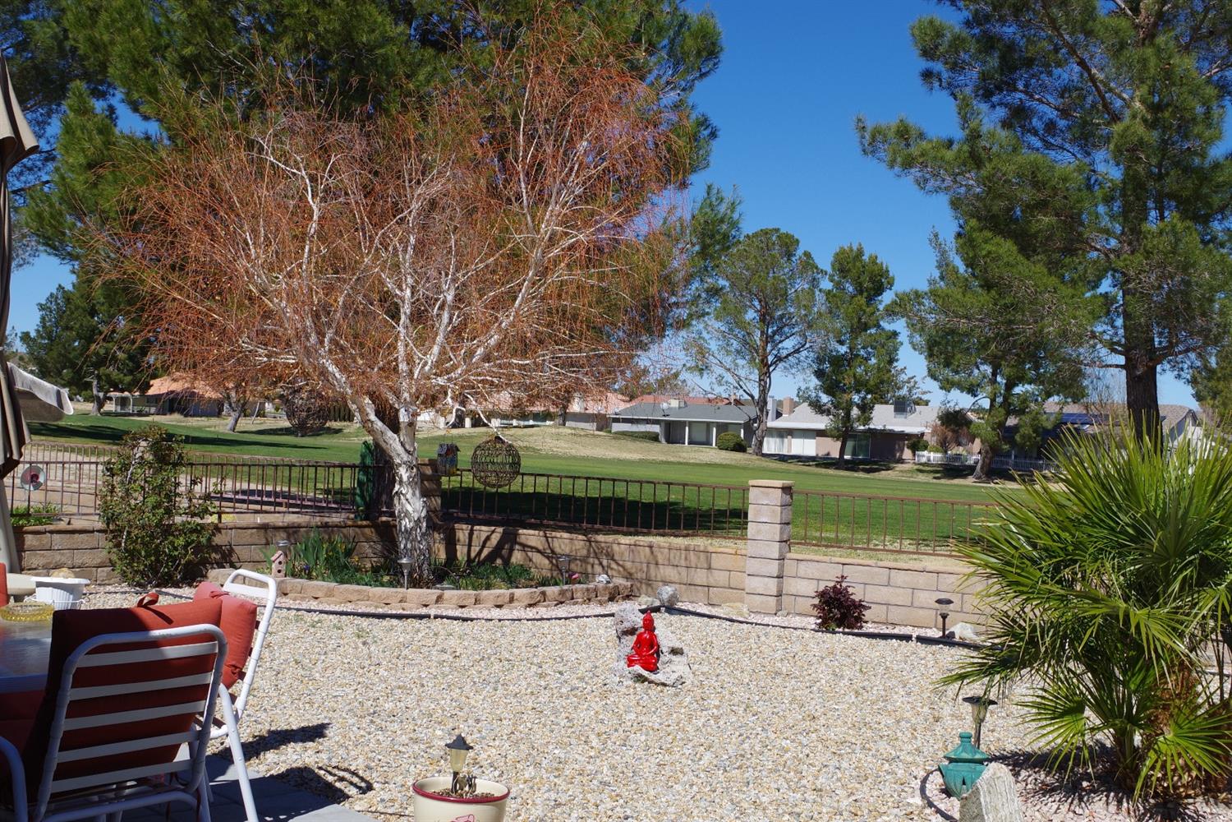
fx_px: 1335
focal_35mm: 39
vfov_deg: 34.2
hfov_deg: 49.6
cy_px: 411
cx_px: 616
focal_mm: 26.25
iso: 100
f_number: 11
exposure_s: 1/125
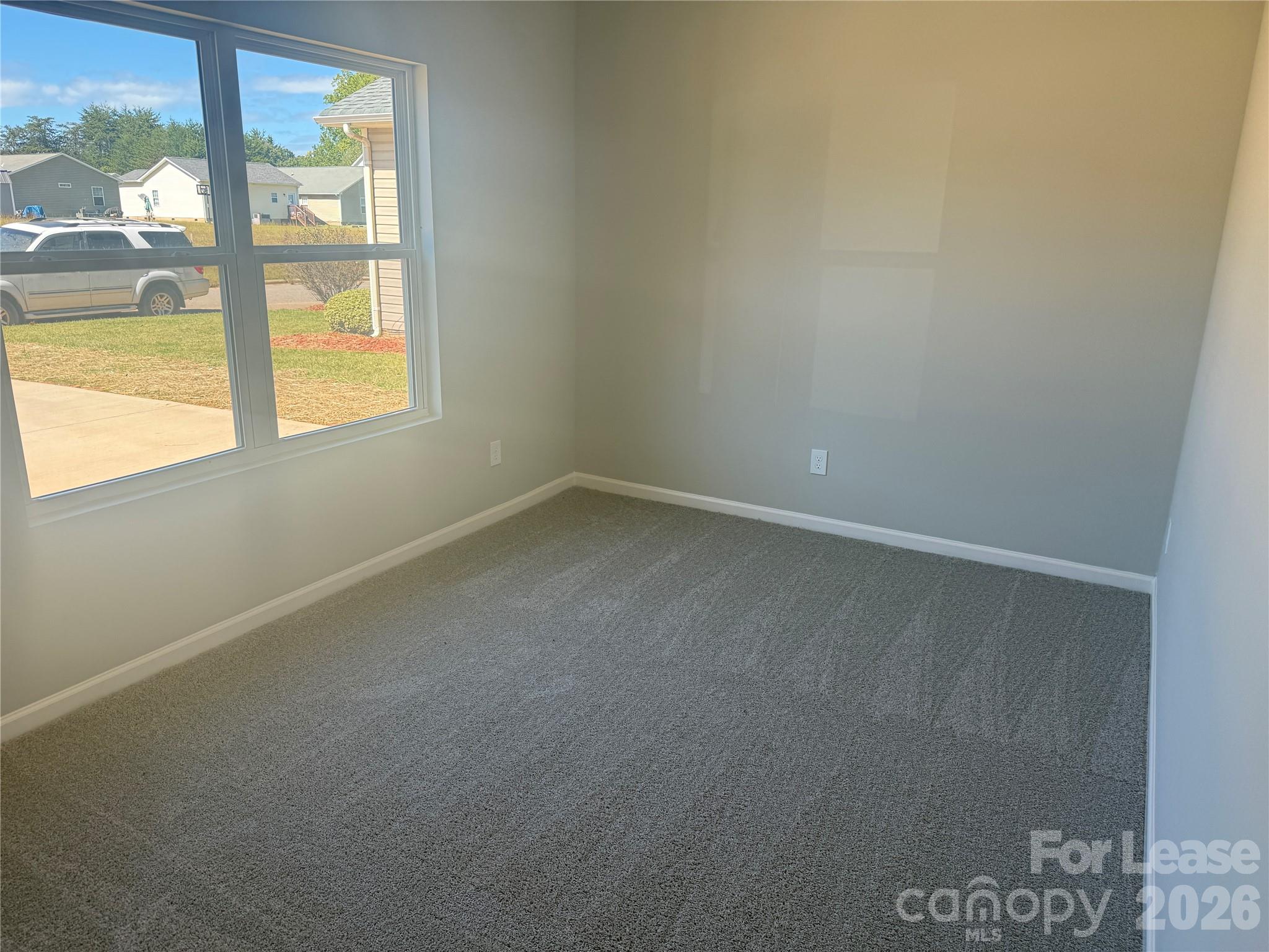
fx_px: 880
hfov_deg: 71.6
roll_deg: -1.7
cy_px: 476
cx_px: 634
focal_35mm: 24
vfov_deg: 56.8
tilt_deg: -15.0
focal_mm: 6.76
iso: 100
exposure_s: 1/228
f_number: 1.78
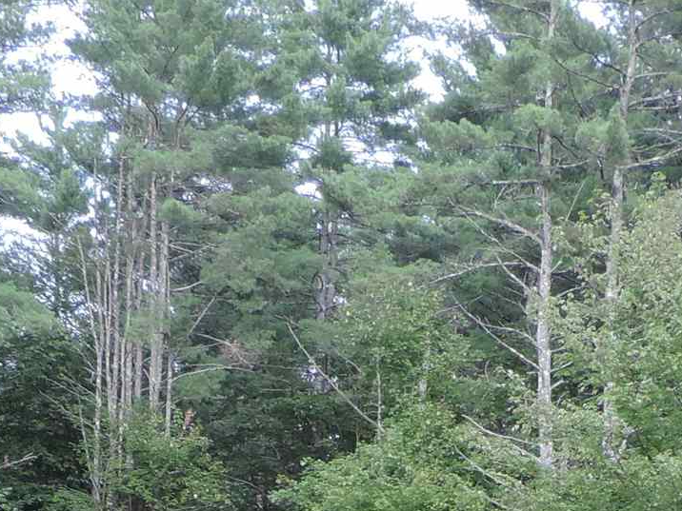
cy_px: 958
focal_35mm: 103
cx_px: 414
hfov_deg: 19.1
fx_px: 2029
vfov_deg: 12.9
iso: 80
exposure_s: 1/100
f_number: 3
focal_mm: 4.3
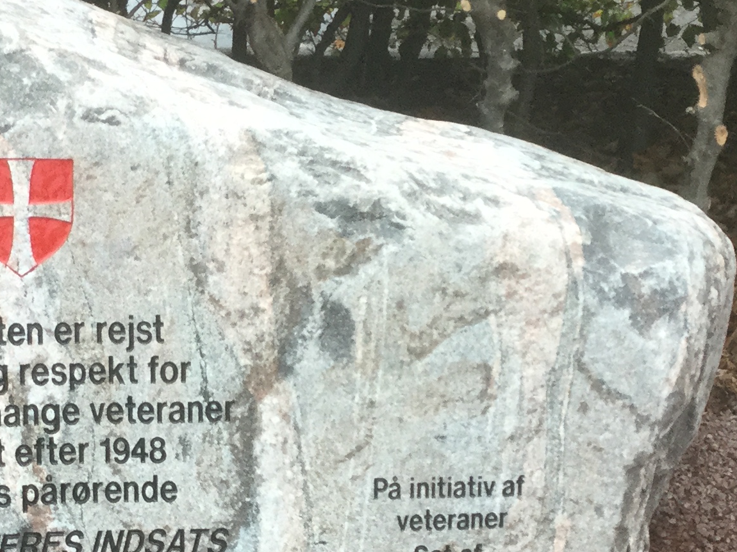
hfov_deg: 22.2
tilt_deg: -27.0
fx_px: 1873
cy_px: 403
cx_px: 314
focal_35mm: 88
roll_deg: +0.1
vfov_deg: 16.7
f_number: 2.4
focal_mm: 3.3
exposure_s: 1/33
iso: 32
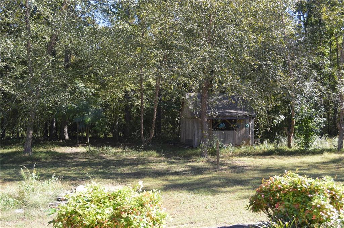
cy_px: 114
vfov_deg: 36.8
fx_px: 344
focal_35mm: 36
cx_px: 172
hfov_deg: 53.2
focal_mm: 24
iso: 160
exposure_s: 1/125
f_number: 5.6
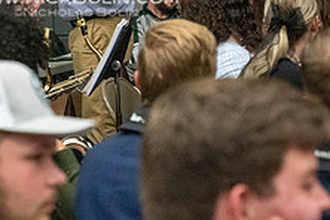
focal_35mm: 183
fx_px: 1677
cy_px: -54
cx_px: 76
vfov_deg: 7.4
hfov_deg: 11.2
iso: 10000
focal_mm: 70
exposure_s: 1/500
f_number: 4
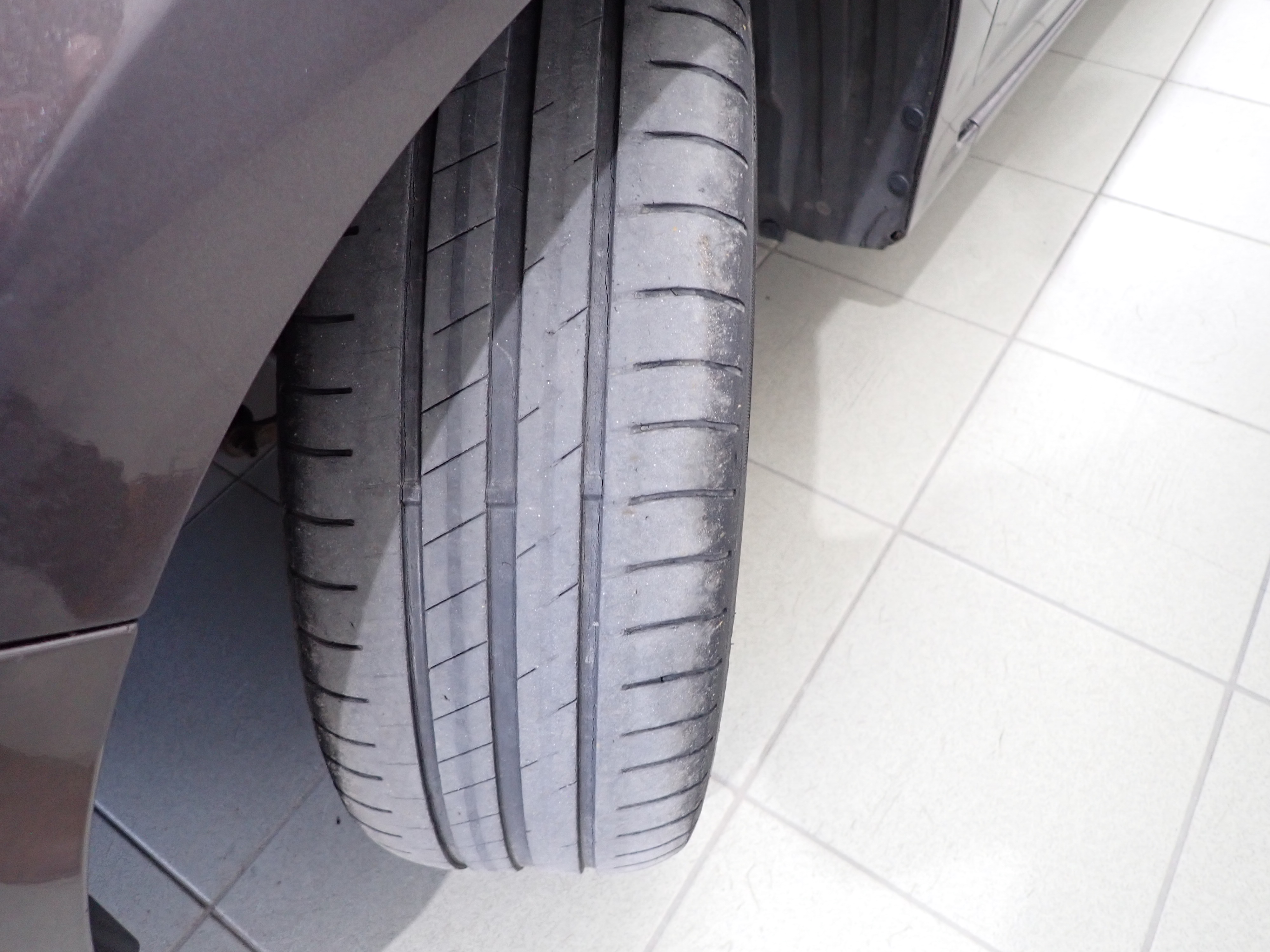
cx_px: 635
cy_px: 476
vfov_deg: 54.9
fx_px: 917
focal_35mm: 25
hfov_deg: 69.4
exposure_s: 1/30
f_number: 2
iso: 400
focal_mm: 4.5
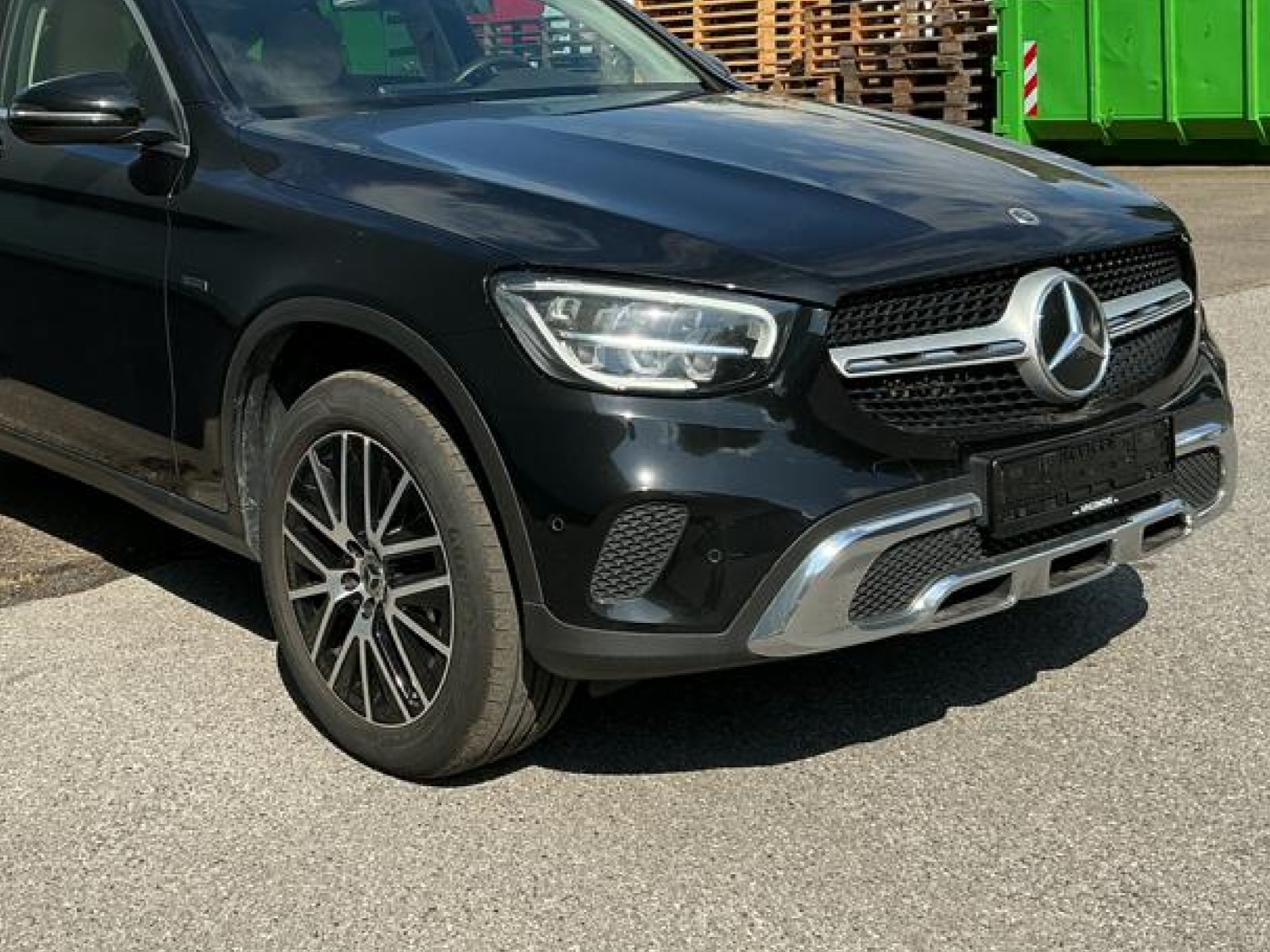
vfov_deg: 29.4
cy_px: 296
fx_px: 1798
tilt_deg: -8.6
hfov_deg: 38.7
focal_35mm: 49
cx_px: 500
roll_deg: +1.7
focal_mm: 3
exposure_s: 1/2141
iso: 25
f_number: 1.8
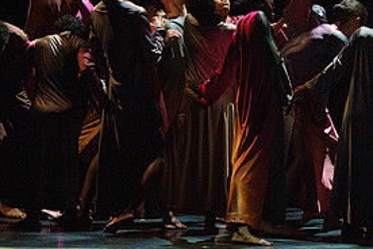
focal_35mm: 593
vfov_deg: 2.3
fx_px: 6144
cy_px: -46
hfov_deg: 3.5
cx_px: 173
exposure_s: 1/250
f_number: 5.6
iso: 6400
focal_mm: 235
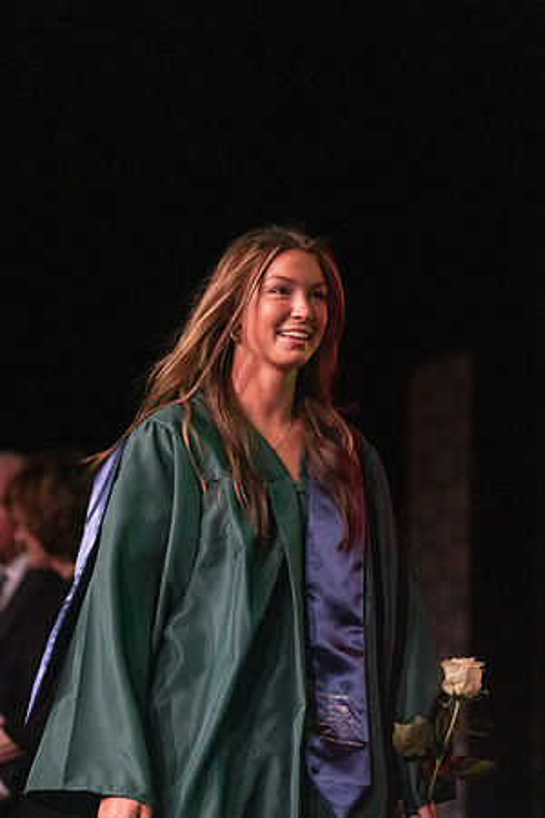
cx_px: 272
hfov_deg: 11.6
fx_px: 2679
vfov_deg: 17.3
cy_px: 409
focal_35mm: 118
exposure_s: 1/1000
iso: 16000
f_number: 2.8
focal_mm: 118
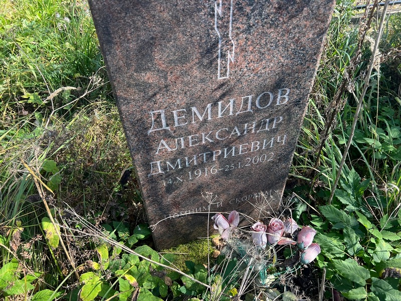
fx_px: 301
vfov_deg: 53.1
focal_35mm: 26
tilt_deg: -47.2
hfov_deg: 67.3
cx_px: 200
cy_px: 150
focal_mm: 5.7
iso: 50
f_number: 1.5
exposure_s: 1/398
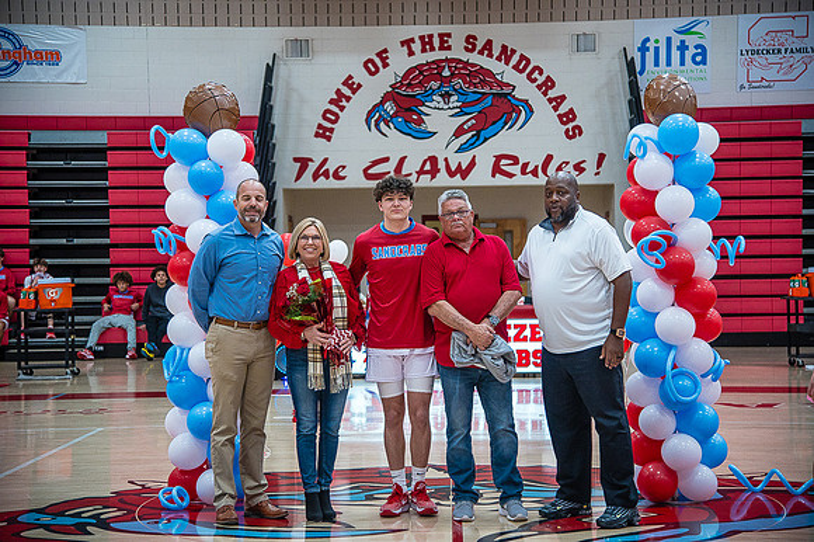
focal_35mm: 70
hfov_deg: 28.9
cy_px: 271
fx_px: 1582
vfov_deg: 19.4
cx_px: 407
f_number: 4
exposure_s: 1/320
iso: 2000
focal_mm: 70
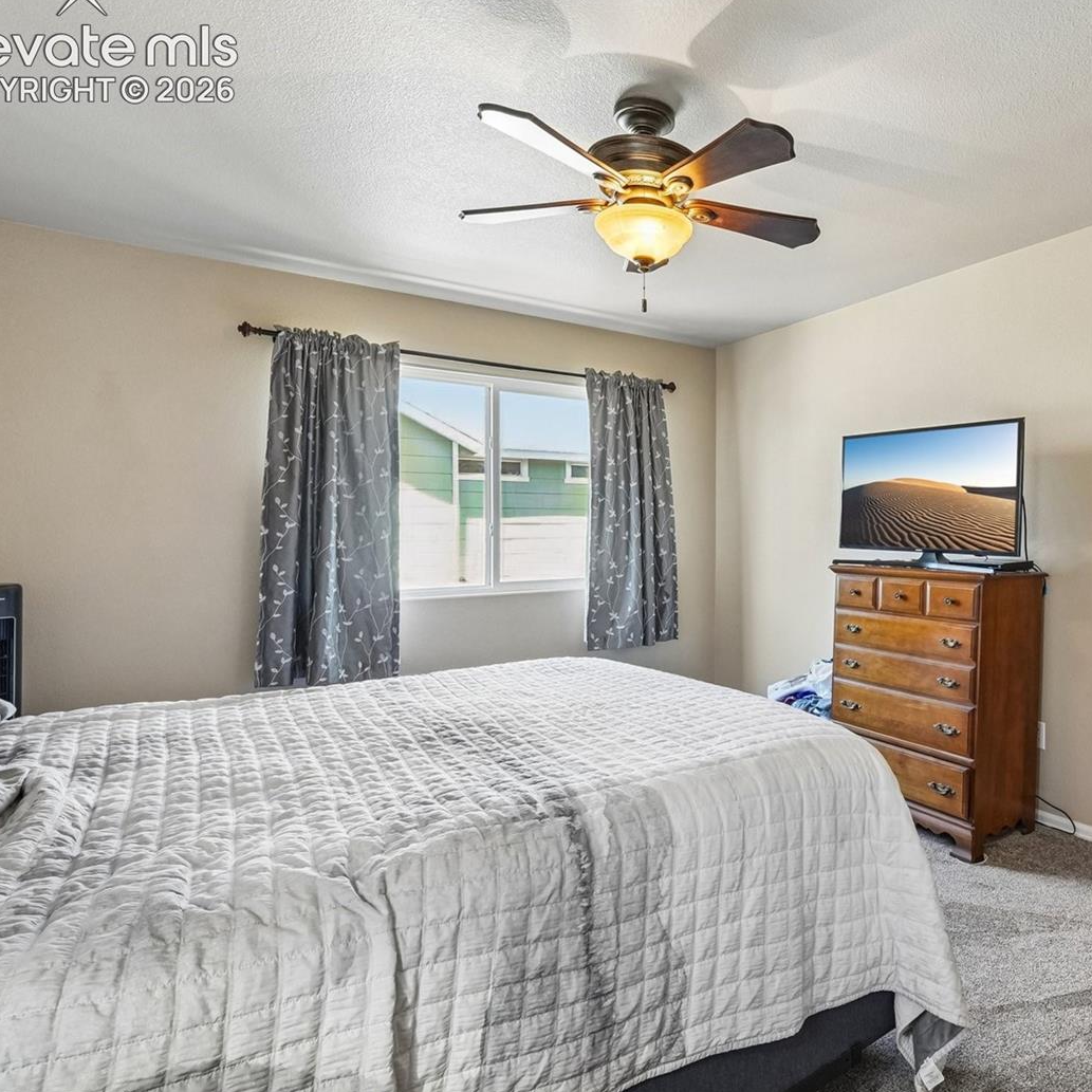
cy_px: 525
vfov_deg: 74.8
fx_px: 714
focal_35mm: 20
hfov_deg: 71.5
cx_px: 767
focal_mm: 10
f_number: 8
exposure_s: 1/4
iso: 800
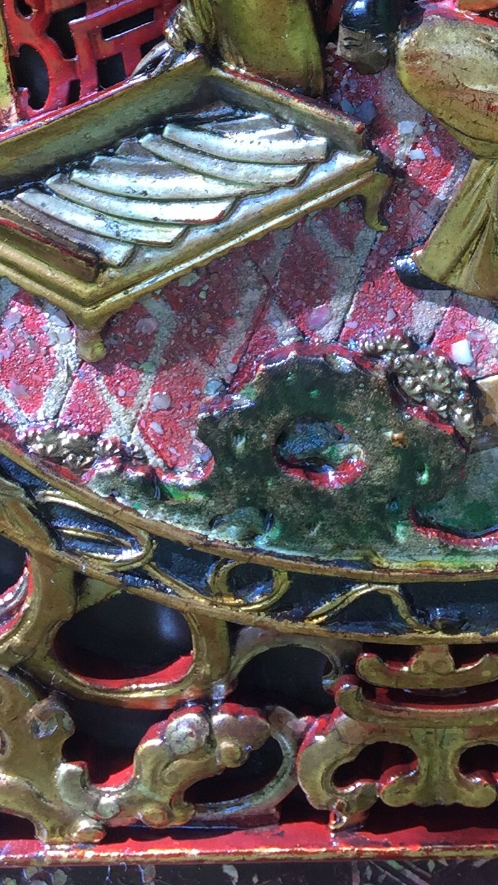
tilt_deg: -21.4
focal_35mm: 73
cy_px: -98
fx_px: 1713
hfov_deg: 16.3
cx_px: 471
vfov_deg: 26.6
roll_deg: +0.4
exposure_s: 1/105
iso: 32
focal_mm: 4.15
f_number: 2.2
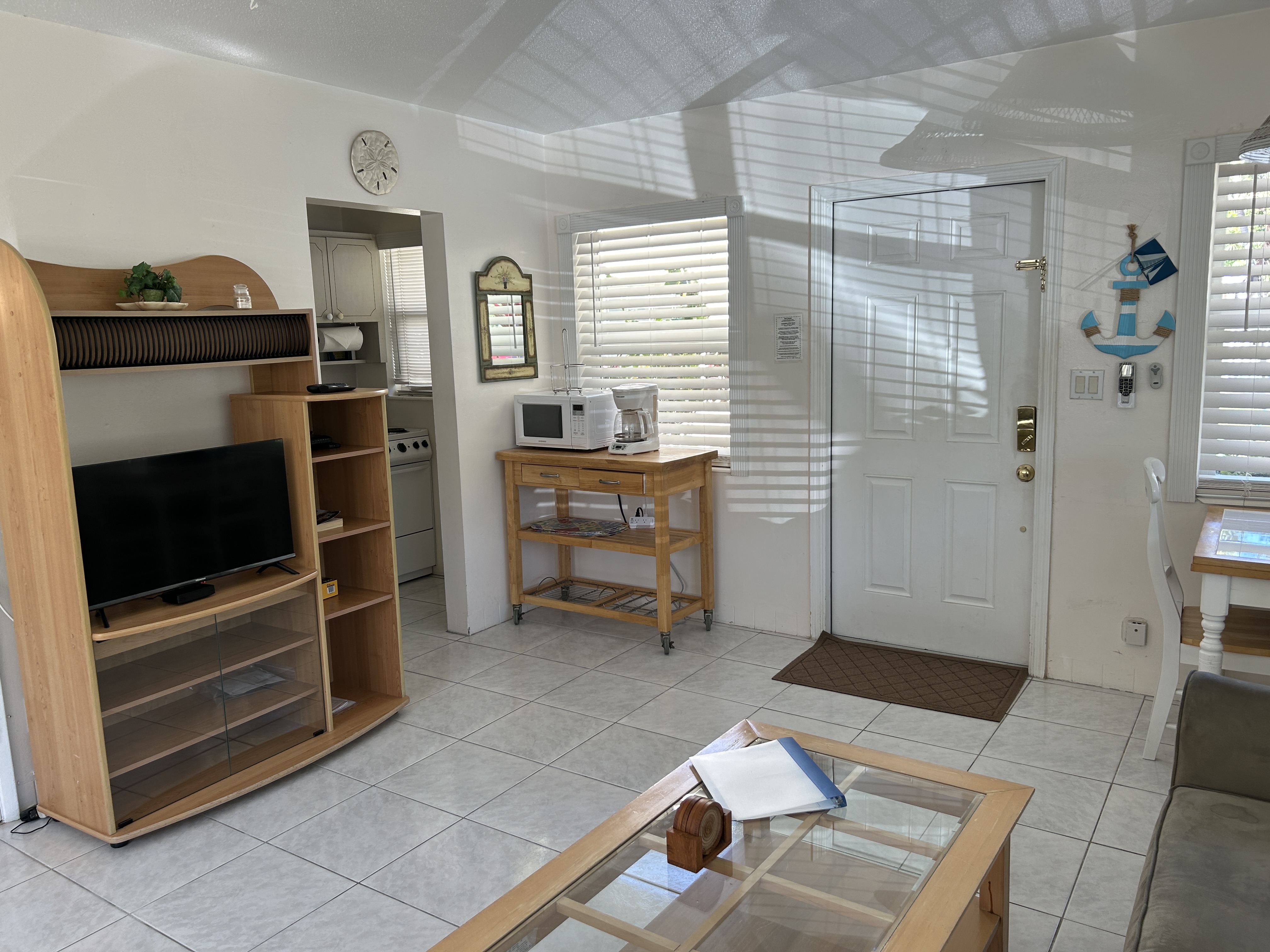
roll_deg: +2.1
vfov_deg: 53.1
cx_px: 635
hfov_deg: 67.3
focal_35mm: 26
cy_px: 476
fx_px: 954
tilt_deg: -9.4
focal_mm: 5.7
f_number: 1.5
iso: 32
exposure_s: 1/121
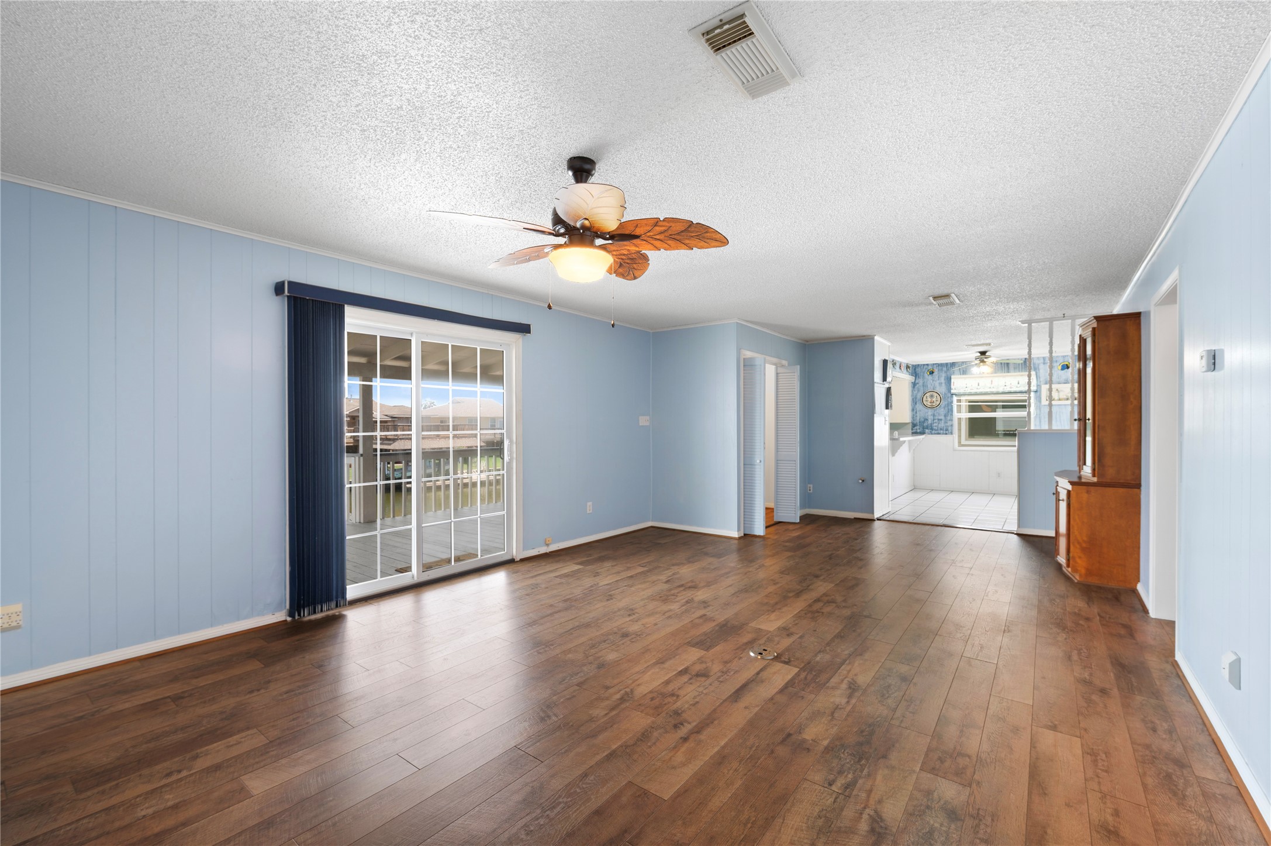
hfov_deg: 100.4
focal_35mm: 15
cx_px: 636
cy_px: 423
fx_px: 529
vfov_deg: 77.2
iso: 125
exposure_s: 1/2.5
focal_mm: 15
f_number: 6.3
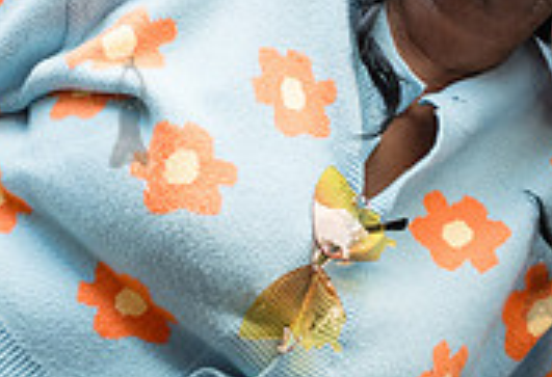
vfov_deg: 6.1
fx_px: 3539
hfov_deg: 8.8
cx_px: 614
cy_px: -53
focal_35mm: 229
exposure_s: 1/320
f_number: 4.5
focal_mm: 62
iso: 1000
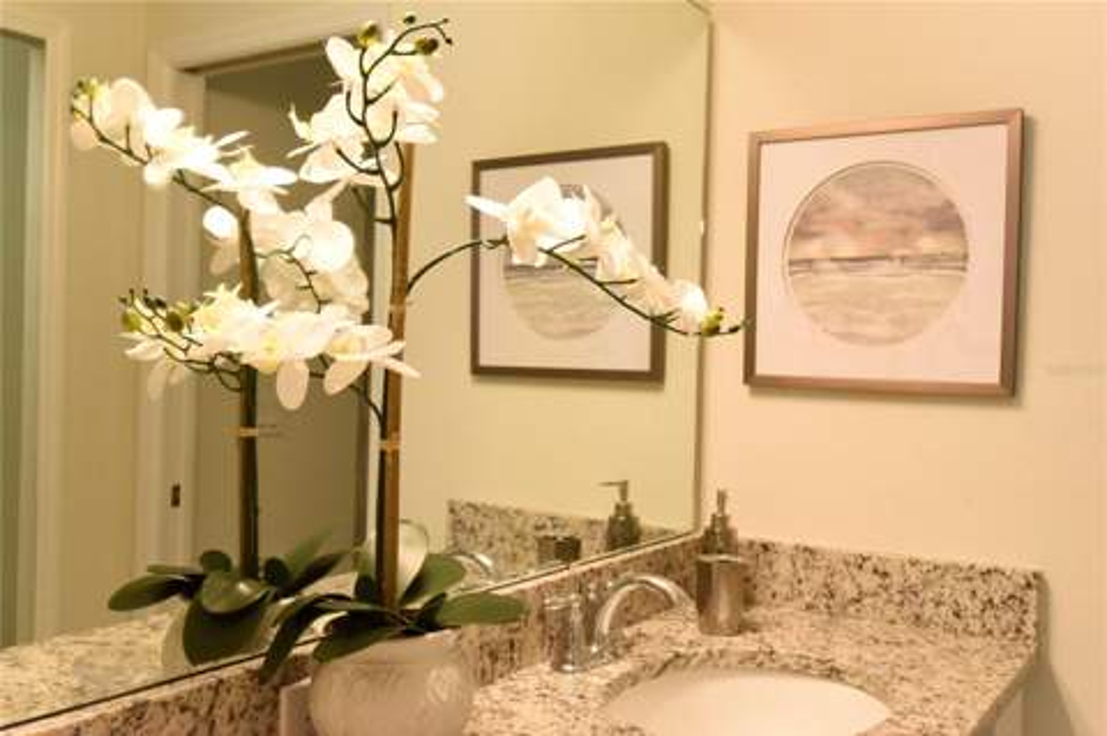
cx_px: 554
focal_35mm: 35
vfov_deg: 37.8
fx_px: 1075
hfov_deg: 54.5
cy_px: 368
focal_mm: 35
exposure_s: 1/400
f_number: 11
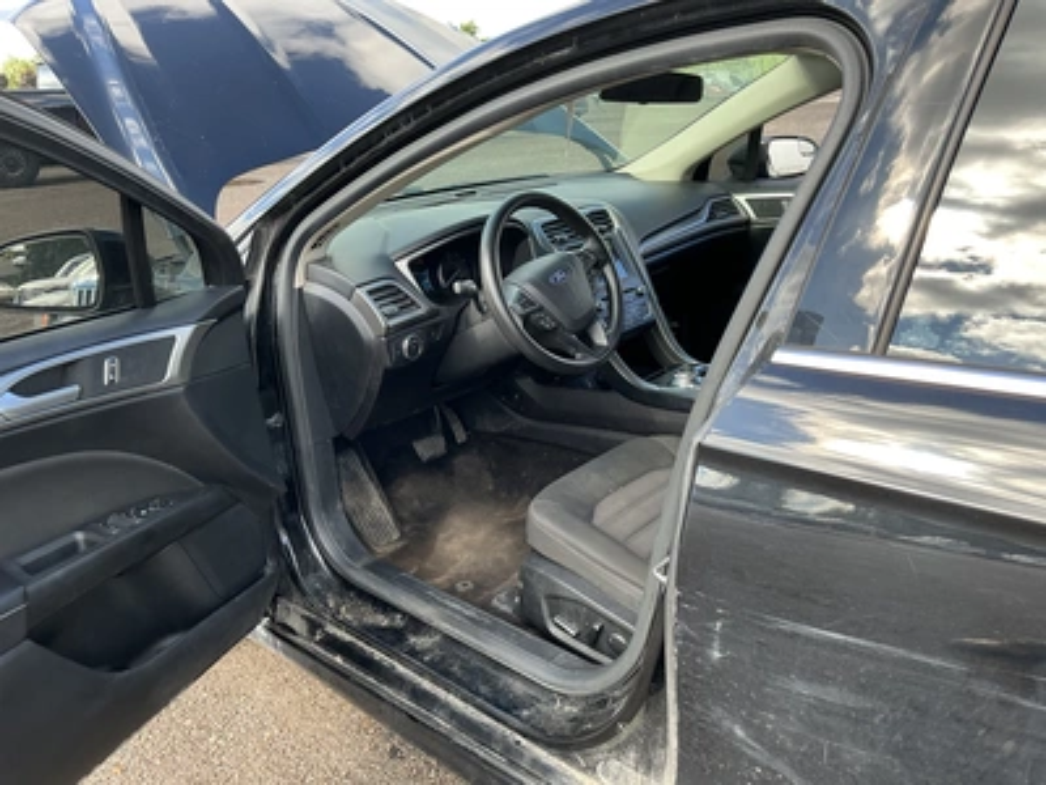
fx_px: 846
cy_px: 392
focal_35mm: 28
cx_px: 523
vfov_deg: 49.7
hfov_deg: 63.4
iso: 25
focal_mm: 3
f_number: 1.8
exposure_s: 1/122
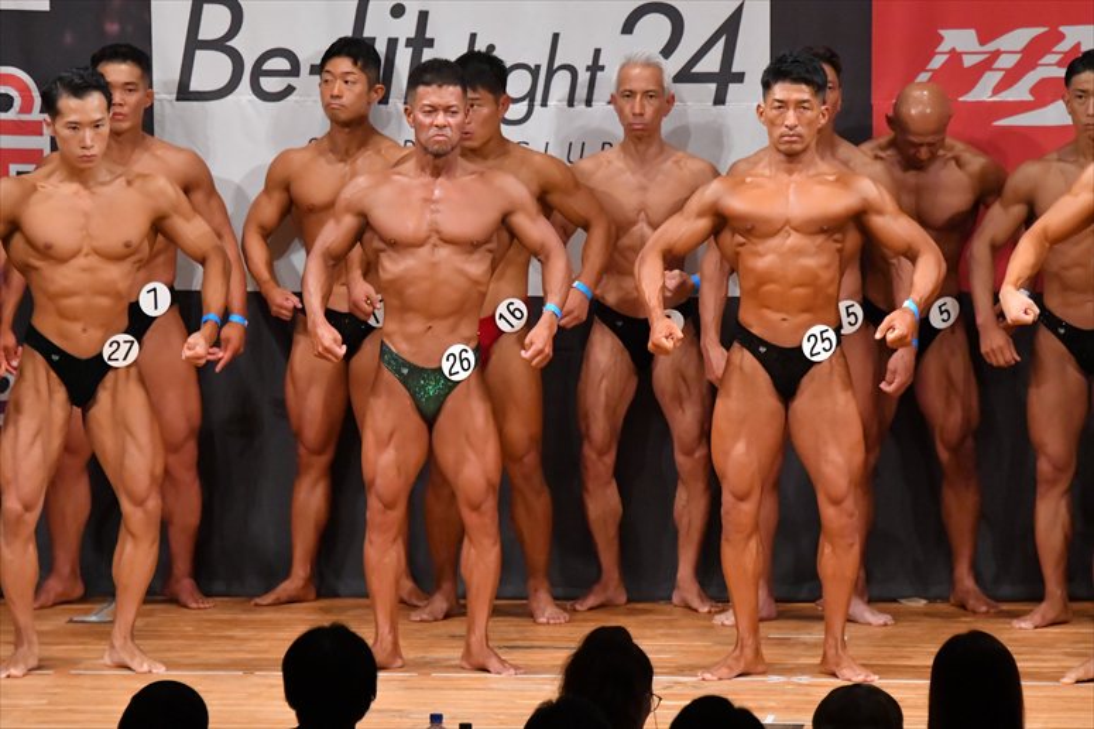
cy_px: 364
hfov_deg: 7.2
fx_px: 8657
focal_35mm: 285
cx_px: 547
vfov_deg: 4.8
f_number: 5.6
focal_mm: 190
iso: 9000
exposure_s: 1/400
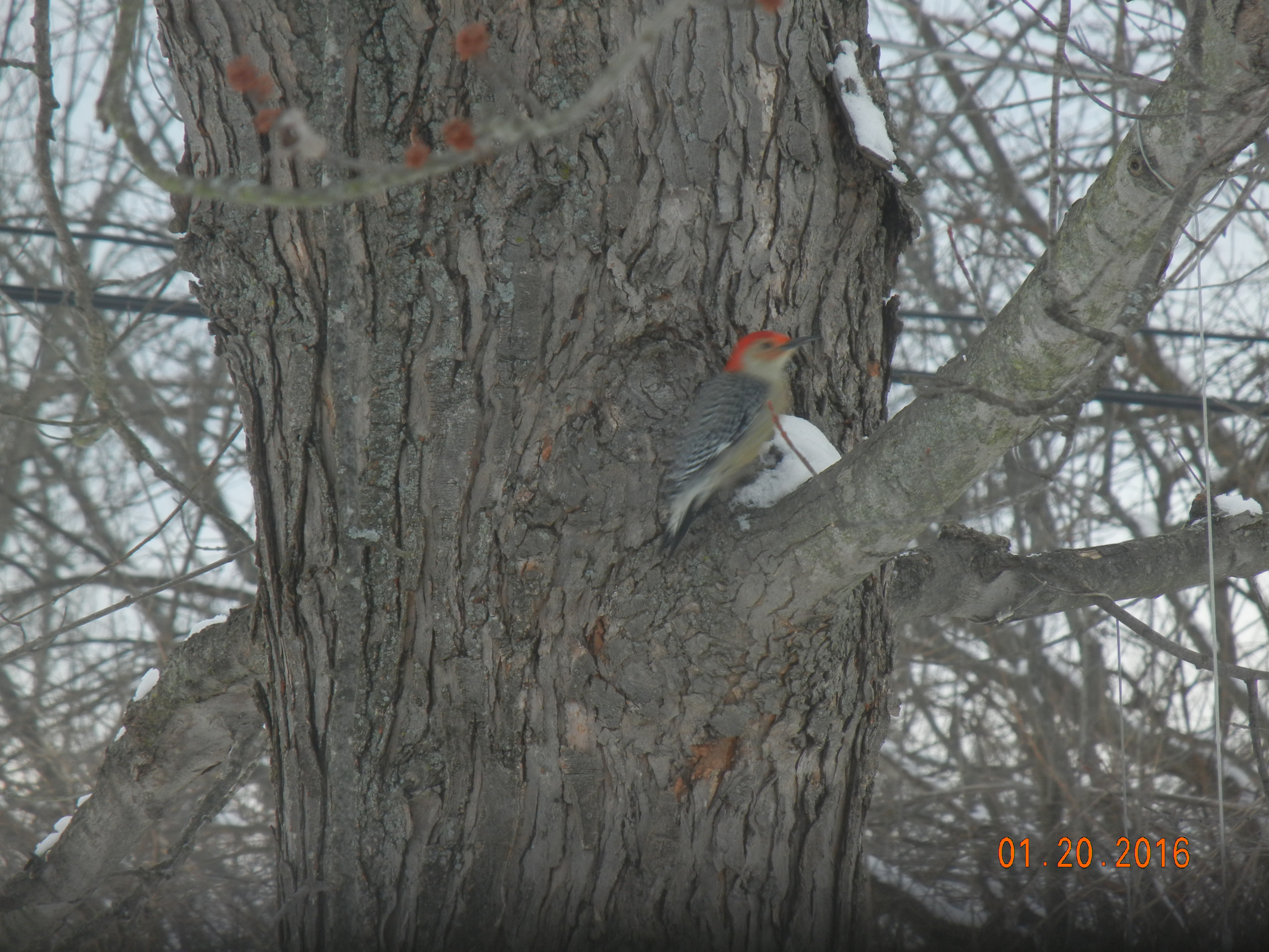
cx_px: 634
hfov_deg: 6.6
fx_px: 10998
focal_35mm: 300
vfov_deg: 5.0
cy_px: 476
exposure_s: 1/58
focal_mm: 54
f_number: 5.6
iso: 160
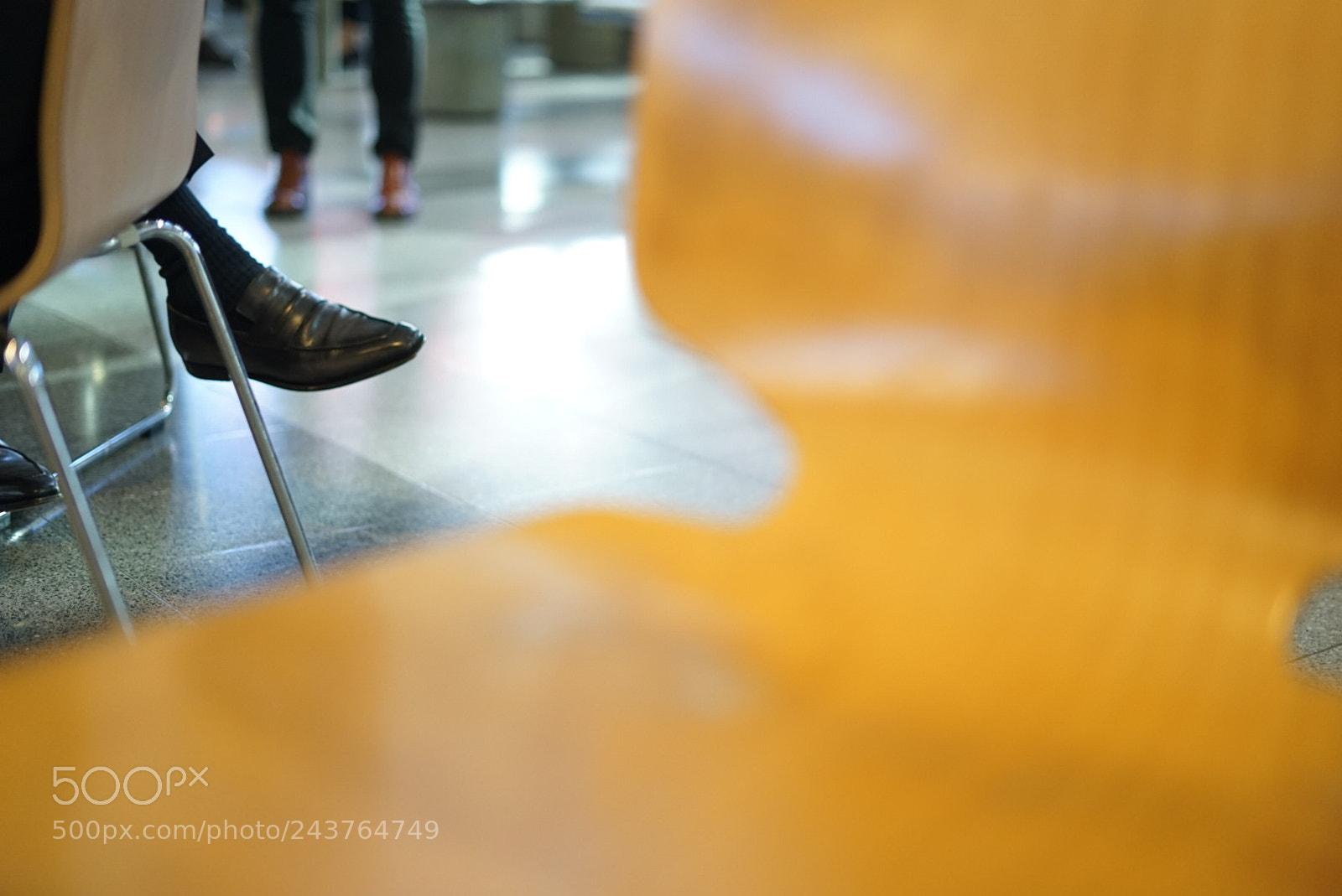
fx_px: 1865
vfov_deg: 27.0
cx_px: 671
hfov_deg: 39.6
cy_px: 448
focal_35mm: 50
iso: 1250
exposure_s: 1/125
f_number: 1.8
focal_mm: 50
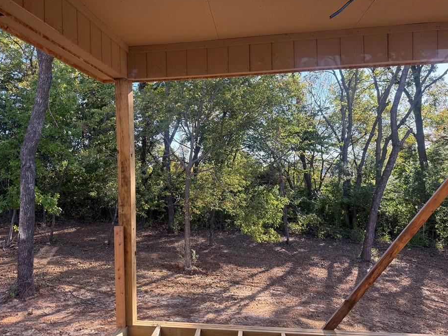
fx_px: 350
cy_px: 167
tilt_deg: -0.3
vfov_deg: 51.4
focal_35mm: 27
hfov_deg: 65.1
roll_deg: +0.8
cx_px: 199
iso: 100
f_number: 1.78
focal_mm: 6.76
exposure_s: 1/571
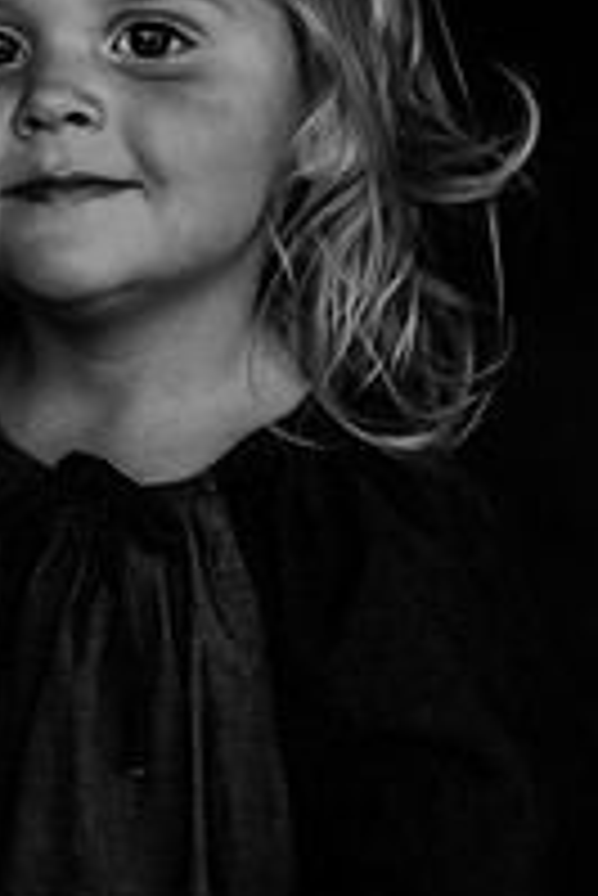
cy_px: 68
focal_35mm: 113
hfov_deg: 12.1
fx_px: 2810
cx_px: 99
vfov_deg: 17.8
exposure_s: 1/800
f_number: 2.8
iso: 200
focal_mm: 50
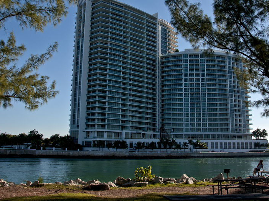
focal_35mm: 37
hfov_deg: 50.1
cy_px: 90
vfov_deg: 38.6
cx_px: 147
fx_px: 287
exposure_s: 1/800
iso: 200
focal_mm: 20
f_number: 8
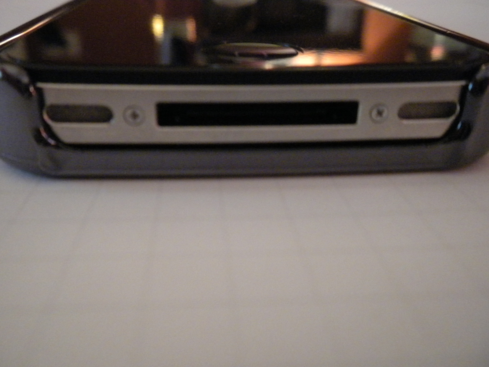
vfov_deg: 38.7
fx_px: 523
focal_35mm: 37
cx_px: 244
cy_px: 184
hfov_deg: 50.1
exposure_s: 1/9.6
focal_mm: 6.6
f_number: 3.5
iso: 800
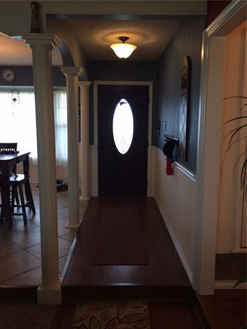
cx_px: 124
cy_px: 164
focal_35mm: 29
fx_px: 276
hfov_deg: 48.2
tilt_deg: -9.4
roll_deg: +0.6
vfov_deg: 61.7
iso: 50
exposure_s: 1/30
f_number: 2.2
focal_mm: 4.15
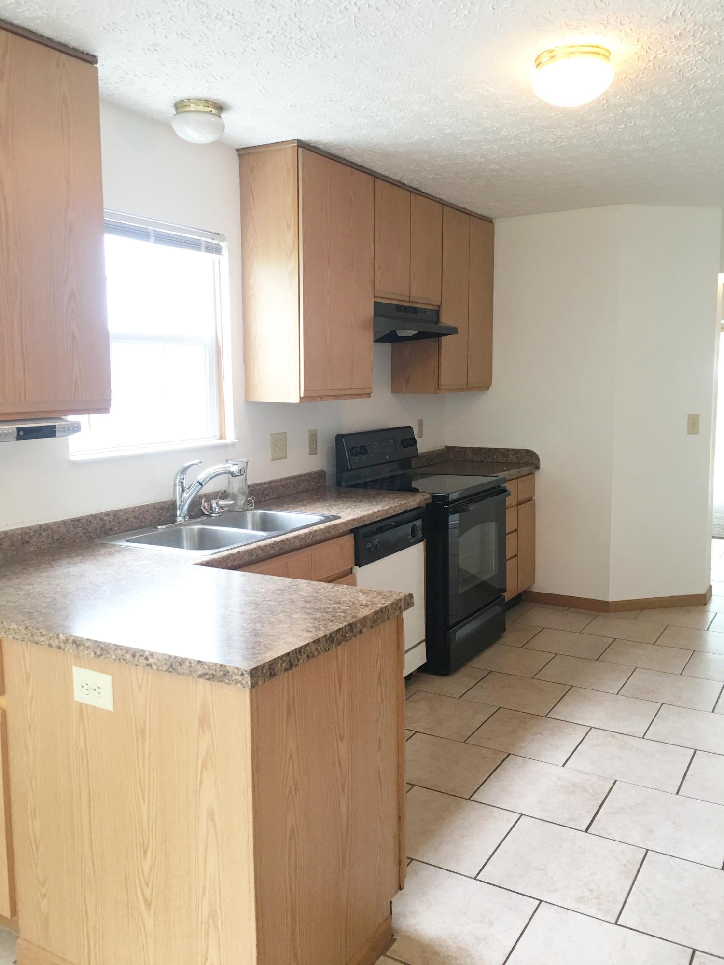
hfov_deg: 48.2
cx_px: 362
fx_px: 809
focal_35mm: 29
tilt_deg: -4.3
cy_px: 482
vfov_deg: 61.7
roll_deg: +0.8
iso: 40
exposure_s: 1/15
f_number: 2.2
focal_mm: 4.15
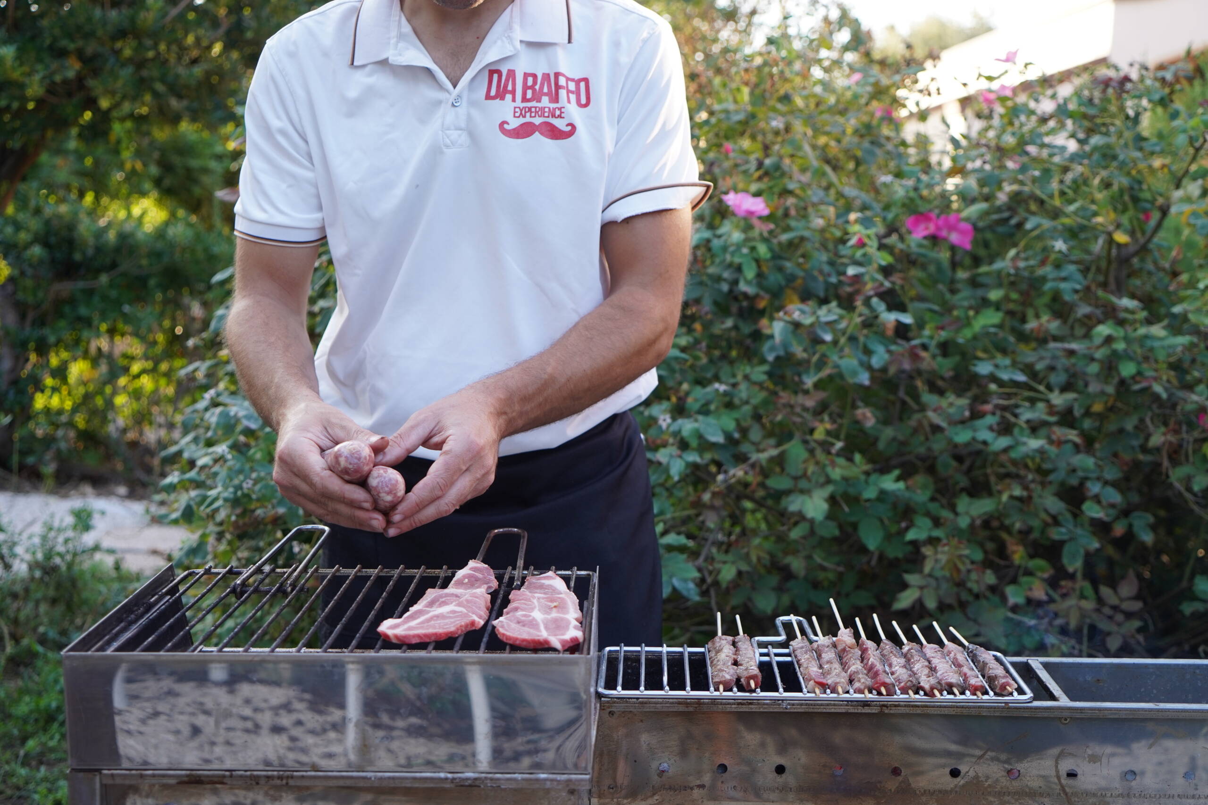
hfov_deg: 46.4
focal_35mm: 42
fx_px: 1409
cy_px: 402
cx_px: 604
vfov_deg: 31.9
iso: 400
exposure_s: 1/160
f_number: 4
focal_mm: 42
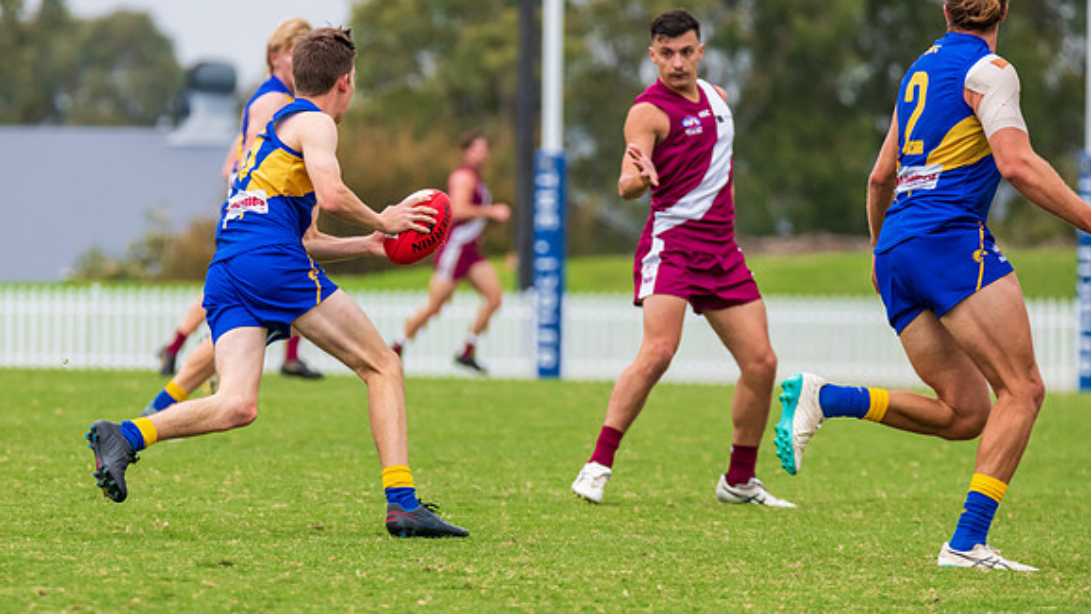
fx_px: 13161
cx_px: 436
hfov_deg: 4.7
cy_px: 352
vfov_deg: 2.7
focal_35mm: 455
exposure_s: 1/1250
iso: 1000
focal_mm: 360
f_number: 8
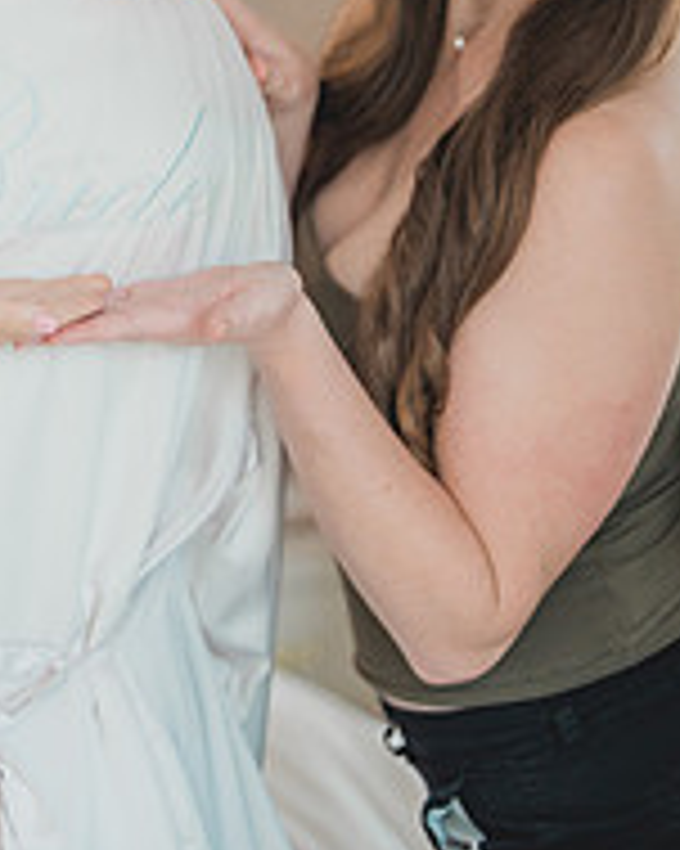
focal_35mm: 144
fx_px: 3625
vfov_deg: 13.2
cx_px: -212
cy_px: 47
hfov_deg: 10.5
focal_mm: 50
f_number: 1.2
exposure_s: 1/400
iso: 400
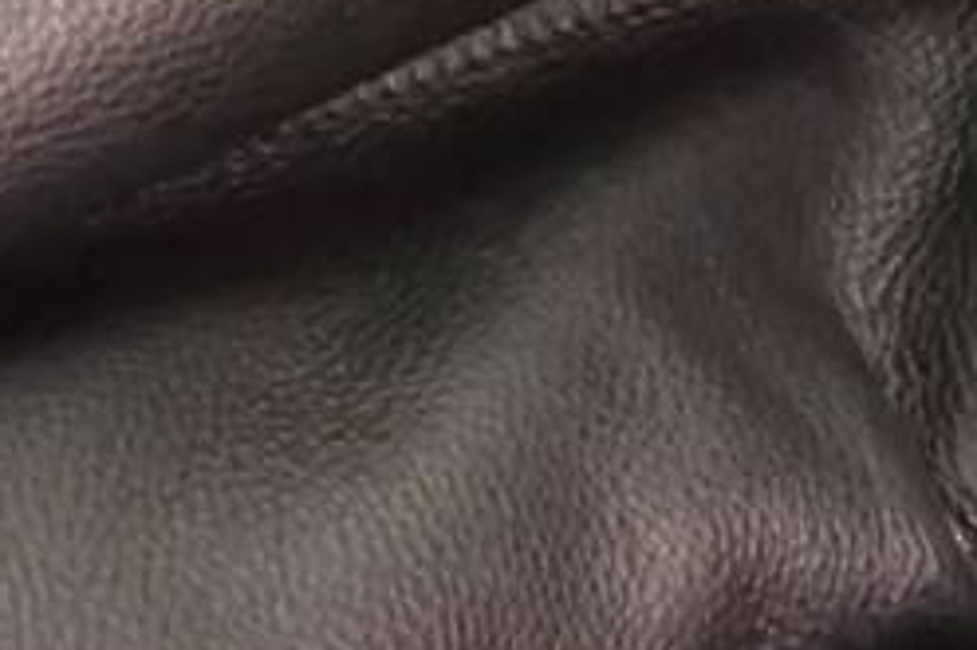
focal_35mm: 192
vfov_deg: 7.1
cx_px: 1471
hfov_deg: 10.4
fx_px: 5207
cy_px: 492
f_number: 2.2
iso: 640
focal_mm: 4.12
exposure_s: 1/17
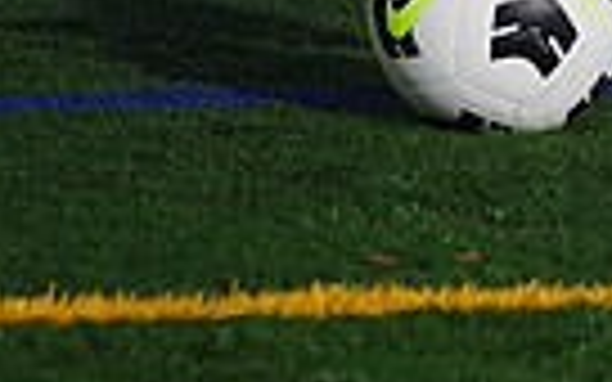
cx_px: 785
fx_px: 18714
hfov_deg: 1.9
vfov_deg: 1.2
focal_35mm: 1122
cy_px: -863
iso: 320
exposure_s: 1/200
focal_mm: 259
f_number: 5.6
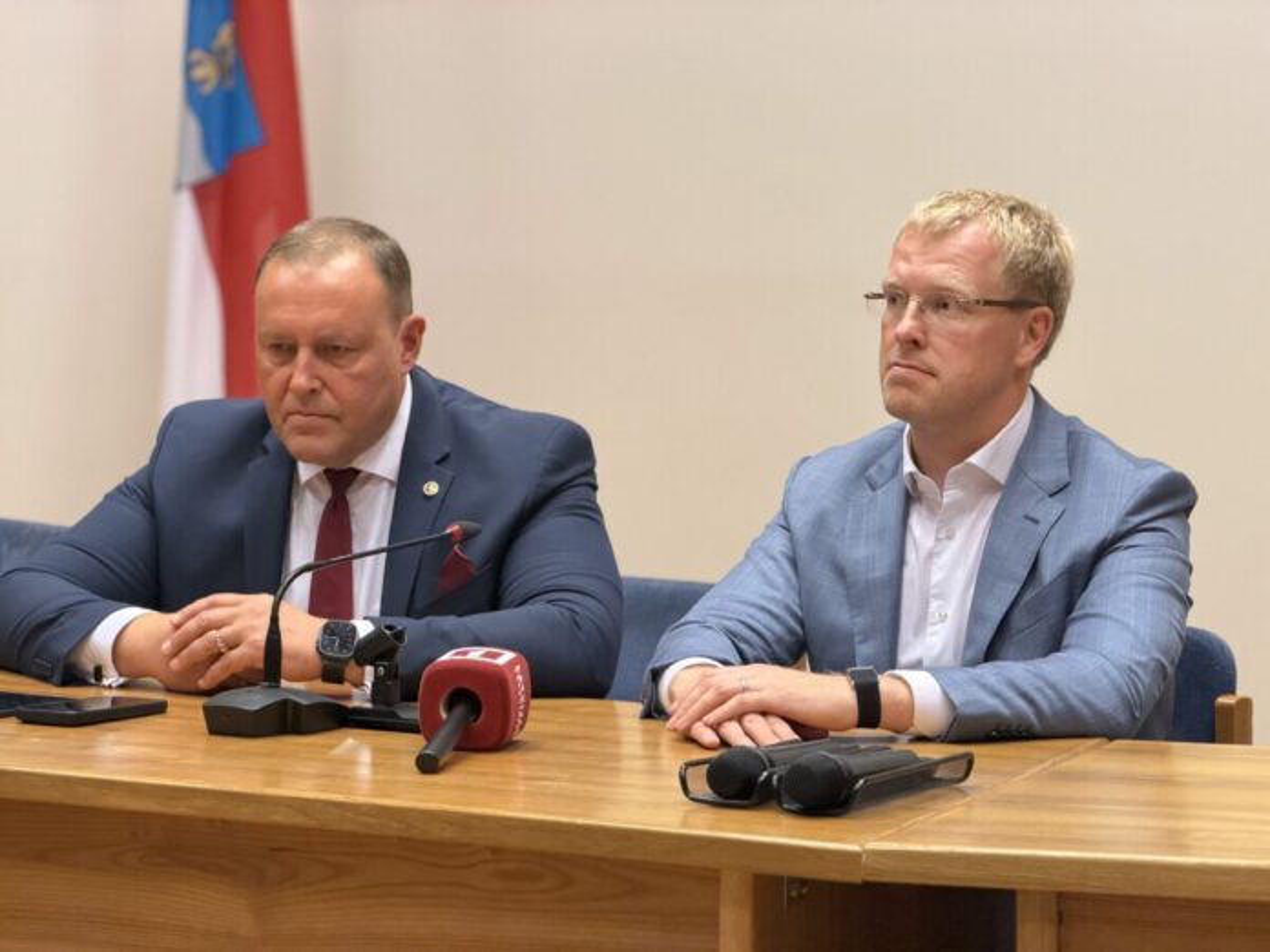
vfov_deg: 14.8
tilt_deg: -2.5
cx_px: 635
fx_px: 3669
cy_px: 476
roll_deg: -0.3
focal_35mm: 100
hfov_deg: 19.6
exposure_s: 1/50
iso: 500
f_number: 2.8
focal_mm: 16.89
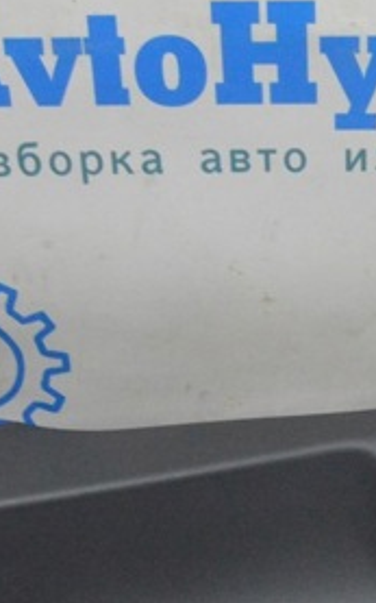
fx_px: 1332
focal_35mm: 81
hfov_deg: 15.8
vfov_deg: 25.3
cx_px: 363
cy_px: 413
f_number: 20
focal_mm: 23
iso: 6400
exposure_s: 1/20
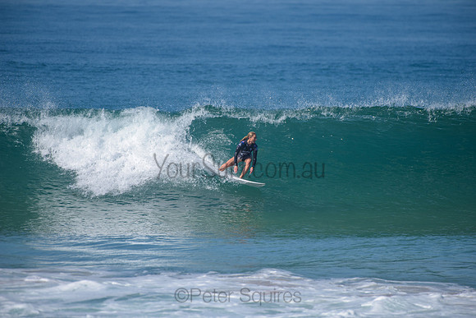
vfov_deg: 2.8
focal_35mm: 500
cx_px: 238
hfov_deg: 4.1
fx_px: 6612
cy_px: 159
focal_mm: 500
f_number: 5.6
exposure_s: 1/2000
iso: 250
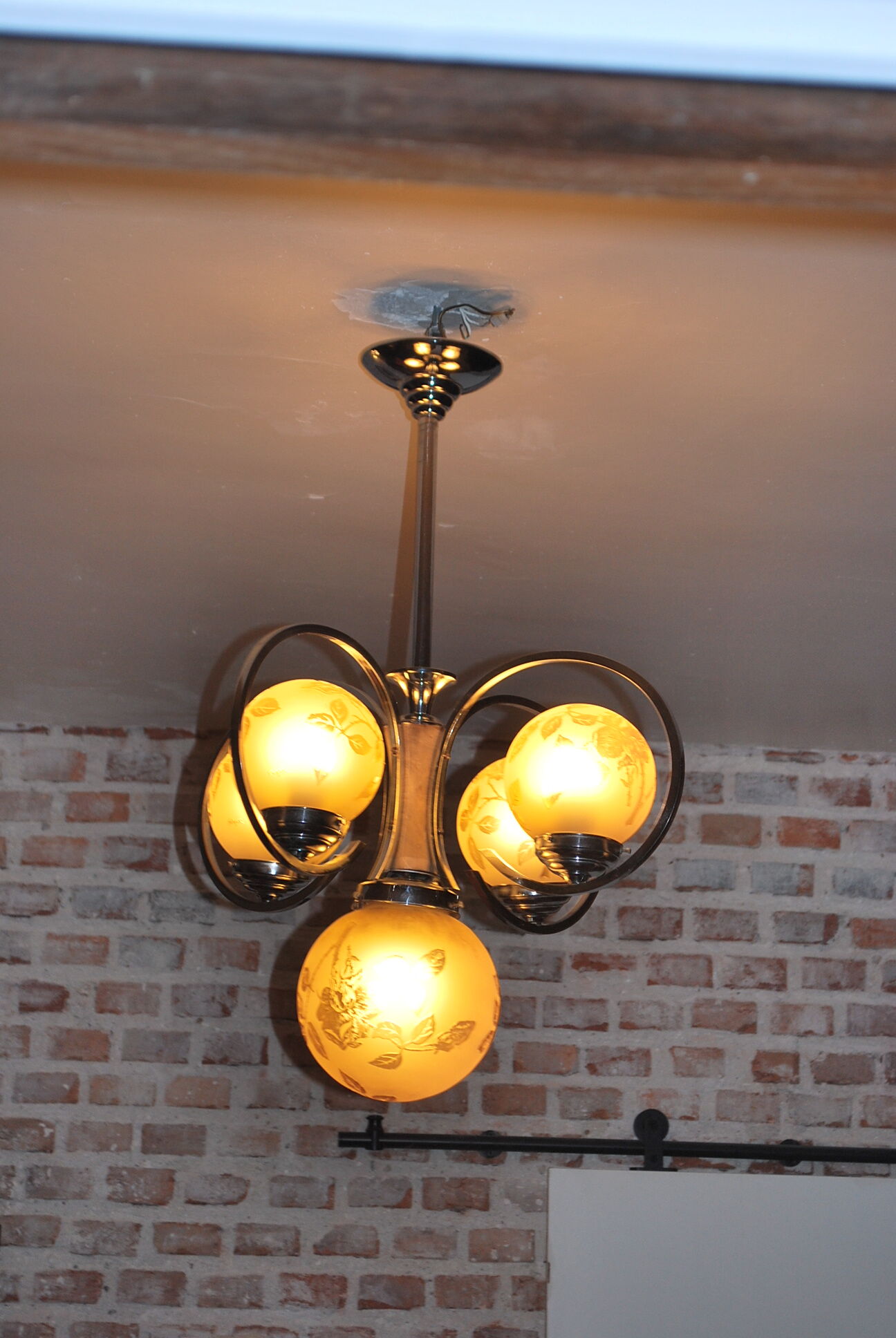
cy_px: 669
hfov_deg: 16.6
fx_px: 3071
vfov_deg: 24.6
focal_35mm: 82
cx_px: 448
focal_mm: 55
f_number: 5.6
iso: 200
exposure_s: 1/100
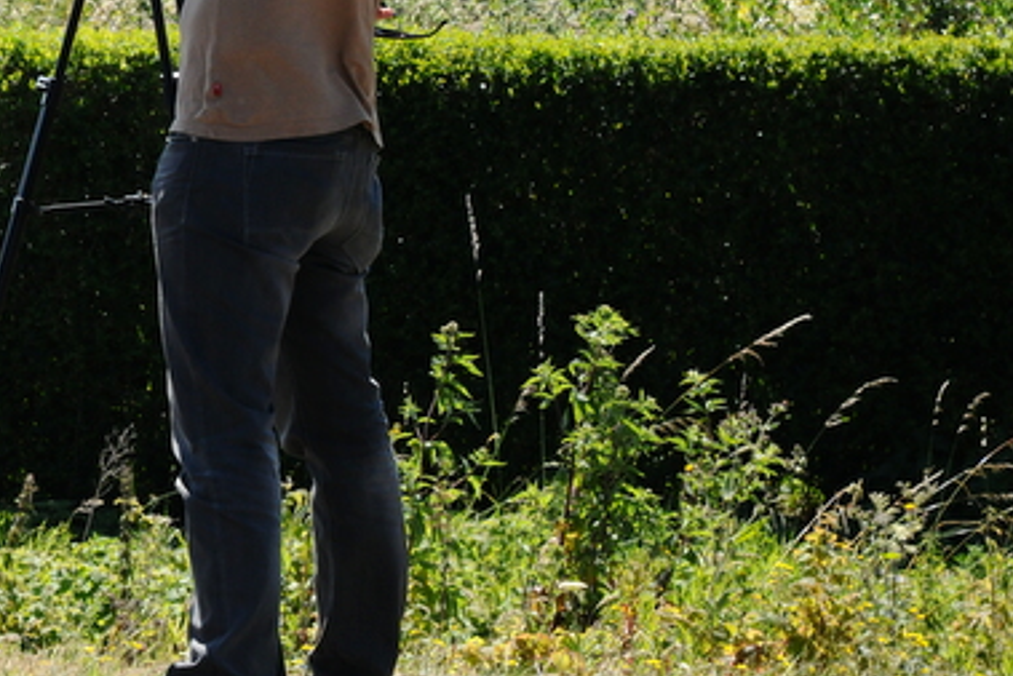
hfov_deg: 9.0
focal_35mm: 228
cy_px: 203
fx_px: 6418
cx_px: 61
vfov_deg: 6.0
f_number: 13
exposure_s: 1/640
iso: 1250
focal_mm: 120
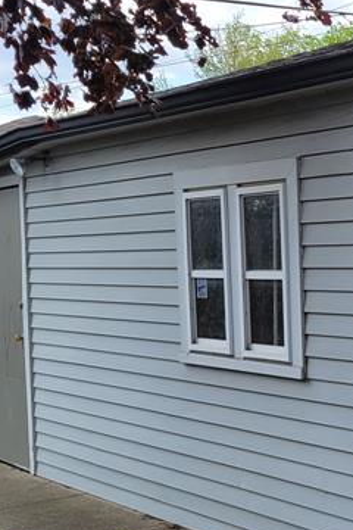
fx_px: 1132
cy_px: 314
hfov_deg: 16.6
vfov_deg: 26.3
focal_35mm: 77
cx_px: 469
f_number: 1.8
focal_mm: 5.4
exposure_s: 1/1167
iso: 40
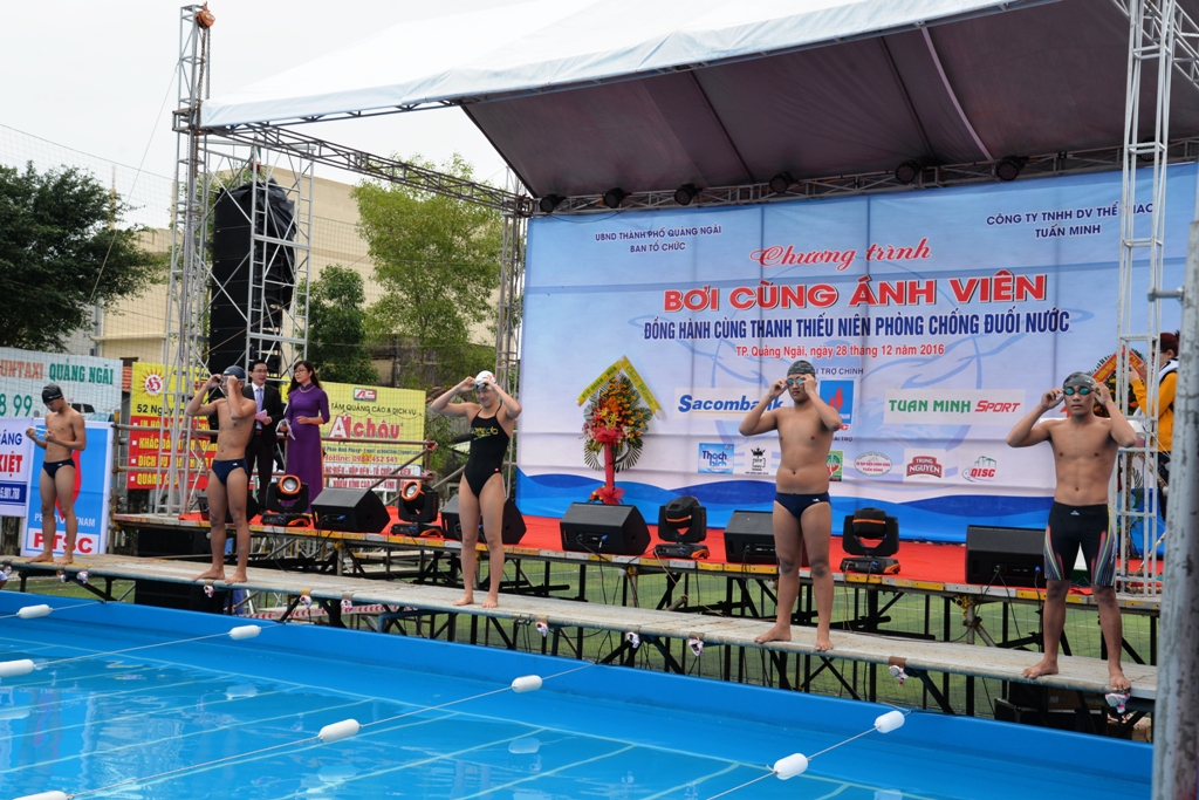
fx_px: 1466
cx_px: 600
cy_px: 400
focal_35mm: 44
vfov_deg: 30.5
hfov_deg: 44.5
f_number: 10
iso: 640
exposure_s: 1/400
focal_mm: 44
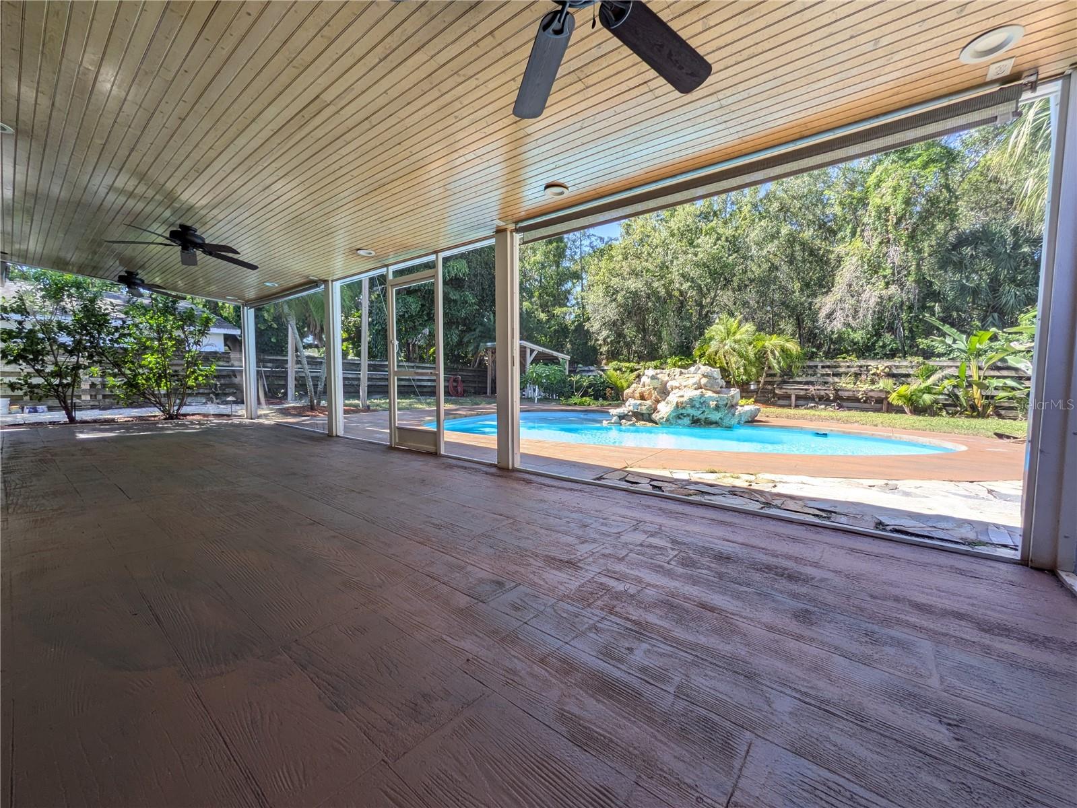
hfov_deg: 102.1
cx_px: 538
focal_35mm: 14
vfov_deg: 85.7
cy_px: 404
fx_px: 436
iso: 49
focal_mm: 1.83
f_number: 2.2
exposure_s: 1/349
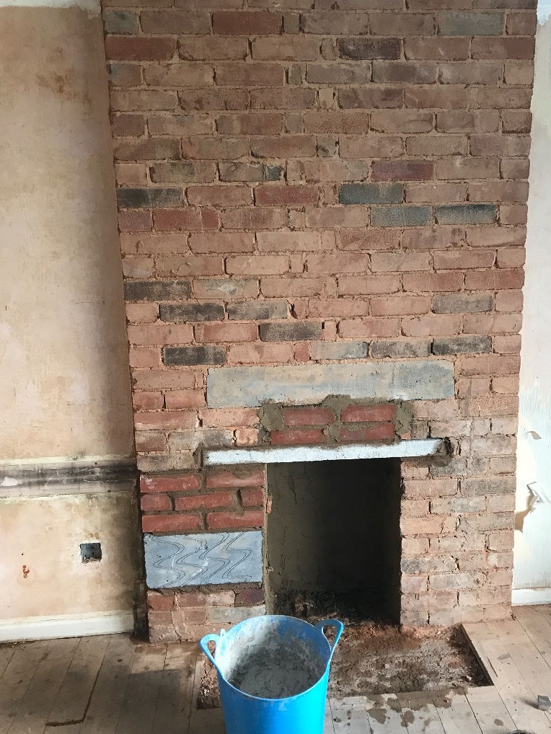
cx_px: 314
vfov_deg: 55.3
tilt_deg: -10.9
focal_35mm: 33
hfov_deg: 42.9
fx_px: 700
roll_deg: +1.9
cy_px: 373
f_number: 1.8
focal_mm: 3.99
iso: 32
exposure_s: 1/33
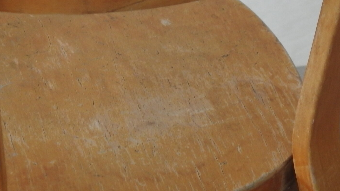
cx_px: 118
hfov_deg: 8.6
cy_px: -13
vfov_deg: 4.8
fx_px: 2263
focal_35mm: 251
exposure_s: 1/25
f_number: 2.7
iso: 400
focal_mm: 23.5
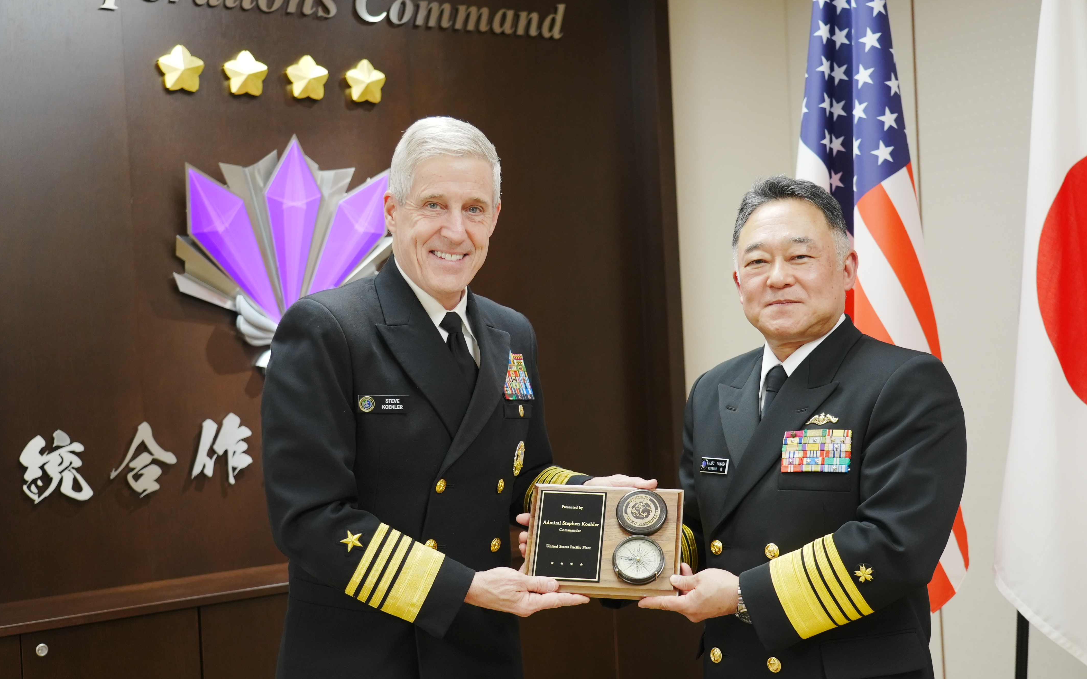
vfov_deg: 28.0
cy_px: 350
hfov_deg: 43.5
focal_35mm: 46
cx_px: 544
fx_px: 1363
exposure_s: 1/250
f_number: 4
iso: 2500
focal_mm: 45
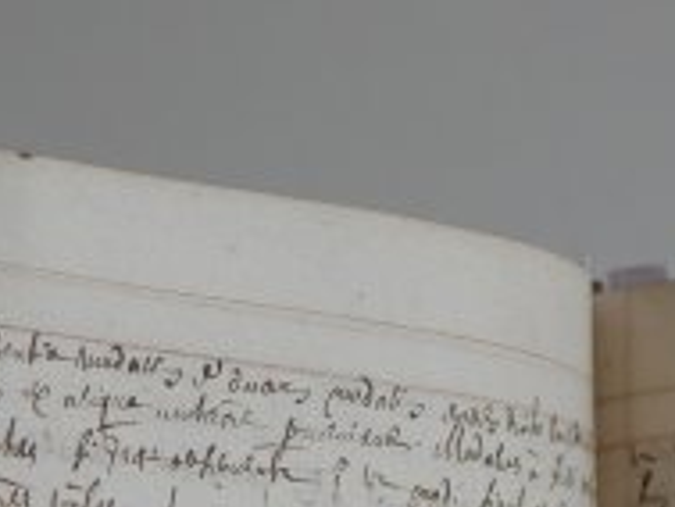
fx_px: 7415
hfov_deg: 5.2
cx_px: 579
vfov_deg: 3.9
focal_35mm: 380
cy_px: 1203
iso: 200
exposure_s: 1/80
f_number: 2.8
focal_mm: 30
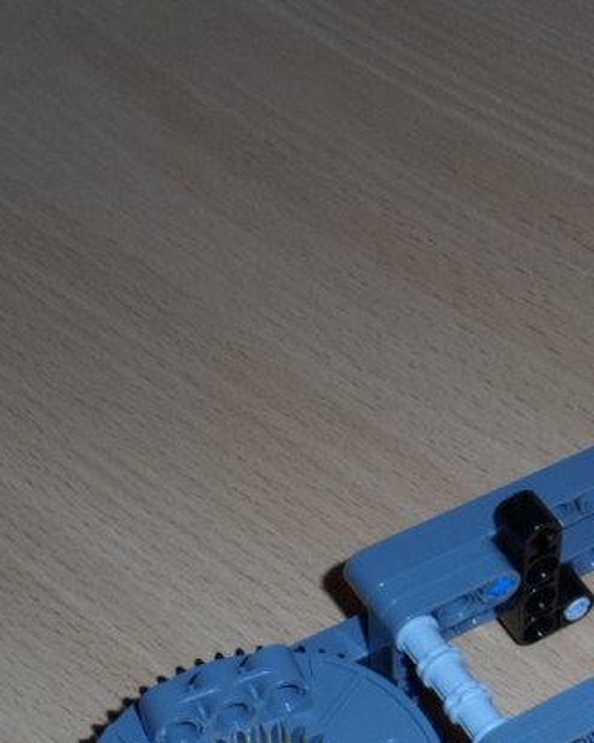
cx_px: 741
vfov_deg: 21.9
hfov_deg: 16.8
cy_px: 511
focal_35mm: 87
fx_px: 1913
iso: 100
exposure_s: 1/15
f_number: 7.4
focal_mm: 6.8
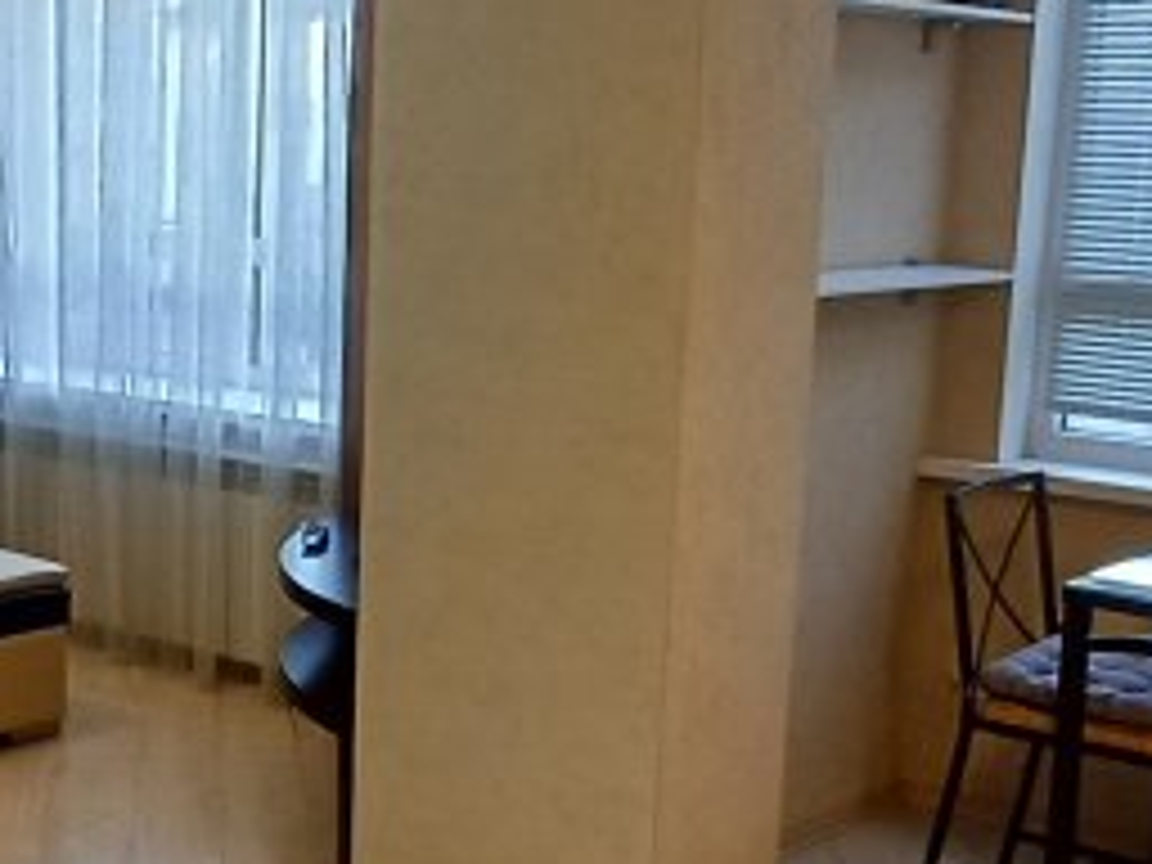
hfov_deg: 29.4
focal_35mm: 64
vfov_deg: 22.9
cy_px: 562
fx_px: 2130
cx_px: 198
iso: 125
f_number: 2.2
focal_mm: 1.64
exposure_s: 1/50
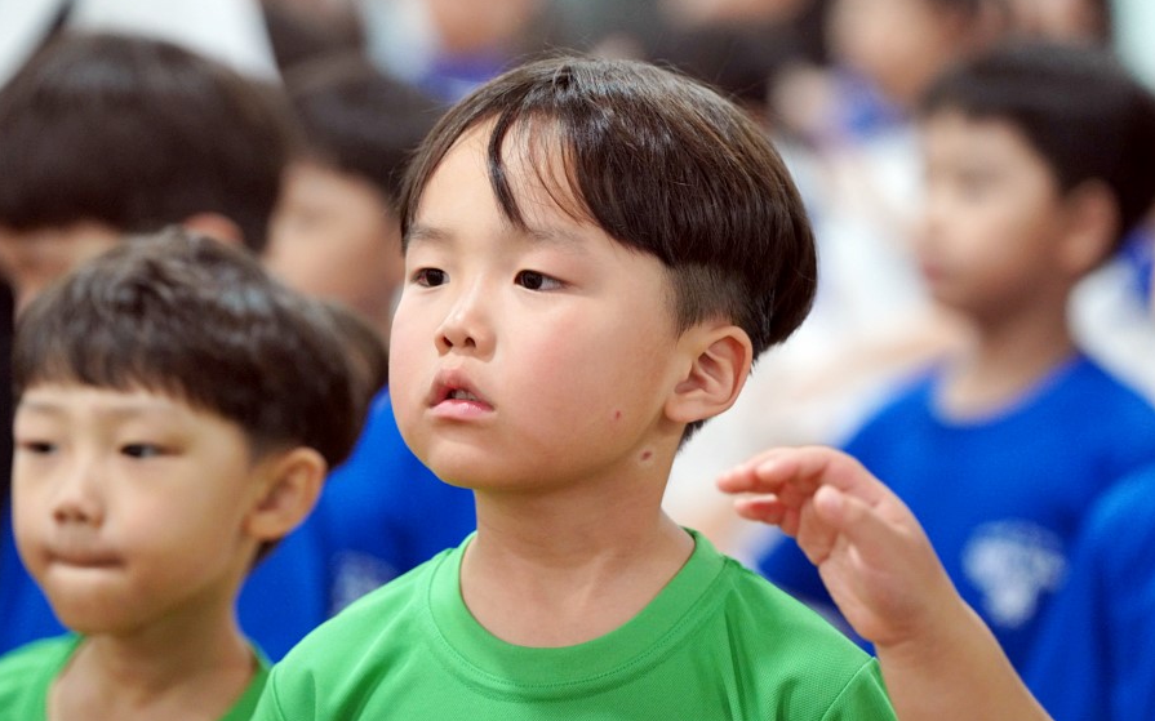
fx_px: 6452
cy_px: 378
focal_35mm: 205
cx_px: 577
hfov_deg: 10.2
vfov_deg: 6.4
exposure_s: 1/250
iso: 5000
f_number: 4
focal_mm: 200
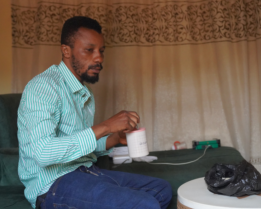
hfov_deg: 34.1
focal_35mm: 55
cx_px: 153
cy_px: 104
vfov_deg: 27.6
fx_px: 425
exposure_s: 1/250
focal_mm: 48
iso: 10000
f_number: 2.8
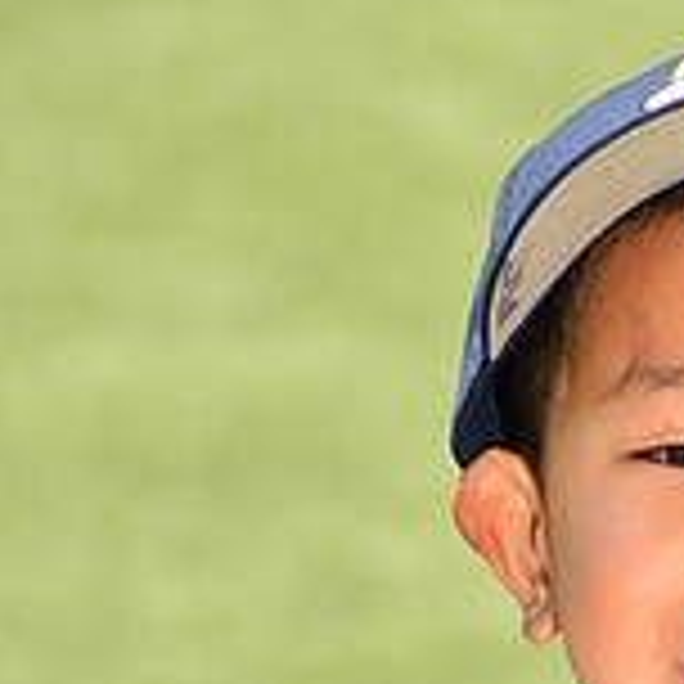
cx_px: 830
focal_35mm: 650
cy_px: 976
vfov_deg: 2.7
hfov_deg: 2.7
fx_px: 14531
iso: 250
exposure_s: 1/250
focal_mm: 200
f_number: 11
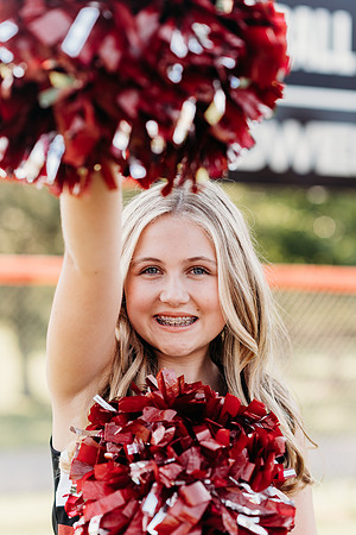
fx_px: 1261
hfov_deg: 16.1
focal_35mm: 85
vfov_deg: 23.9
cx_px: 178
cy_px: 268
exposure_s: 1/500
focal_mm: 85
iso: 200
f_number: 2.8
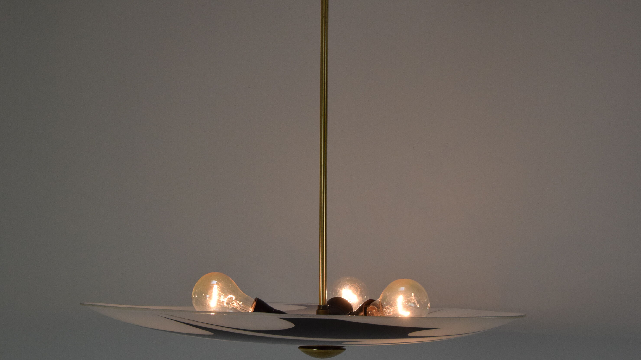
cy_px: 183
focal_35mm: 54
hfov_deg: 38.5
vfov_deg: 22.2
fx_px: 918
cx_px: 320
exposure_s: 1/500
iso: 1600
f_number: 11
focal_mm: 34
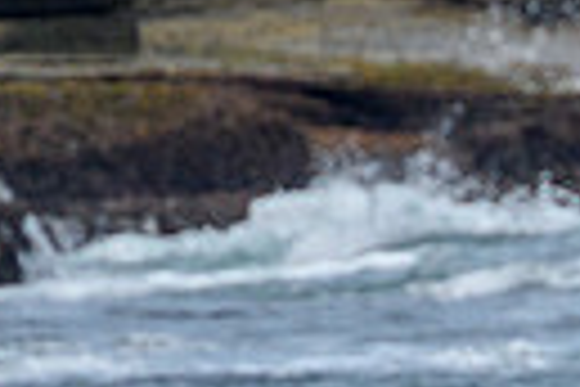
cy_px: 569
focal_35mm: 4320
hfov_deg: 0.5
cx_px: 784
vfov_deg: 0.3
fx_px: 69595
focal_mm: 800
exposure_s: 1/2000
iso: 1000
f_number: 11
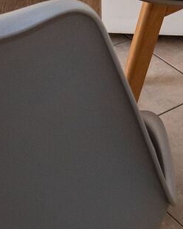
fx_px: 800
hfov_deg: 12.5
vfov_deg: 12.0
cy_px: -373
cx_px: 259
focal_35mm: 118
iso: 800
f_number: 7.1
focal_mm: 14
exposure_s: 1/125
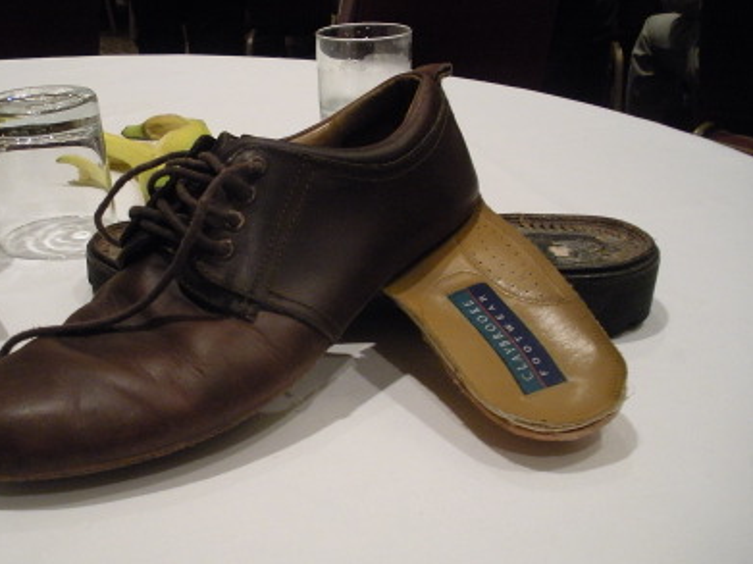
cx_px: 324
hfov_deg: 44.7
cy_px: 293
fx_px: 913
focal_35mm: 42
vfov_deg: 34.3
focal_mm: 6.3
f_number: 3.5
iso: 400
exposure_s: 1/25.8
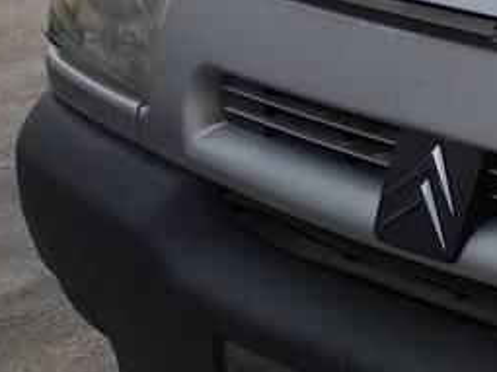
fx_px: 2110
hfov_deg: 10.6
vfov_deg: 9.9
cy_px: -72
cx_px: 1351
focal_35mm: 147
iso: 125
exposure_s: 1/246
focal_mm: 3.83
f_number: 2.2
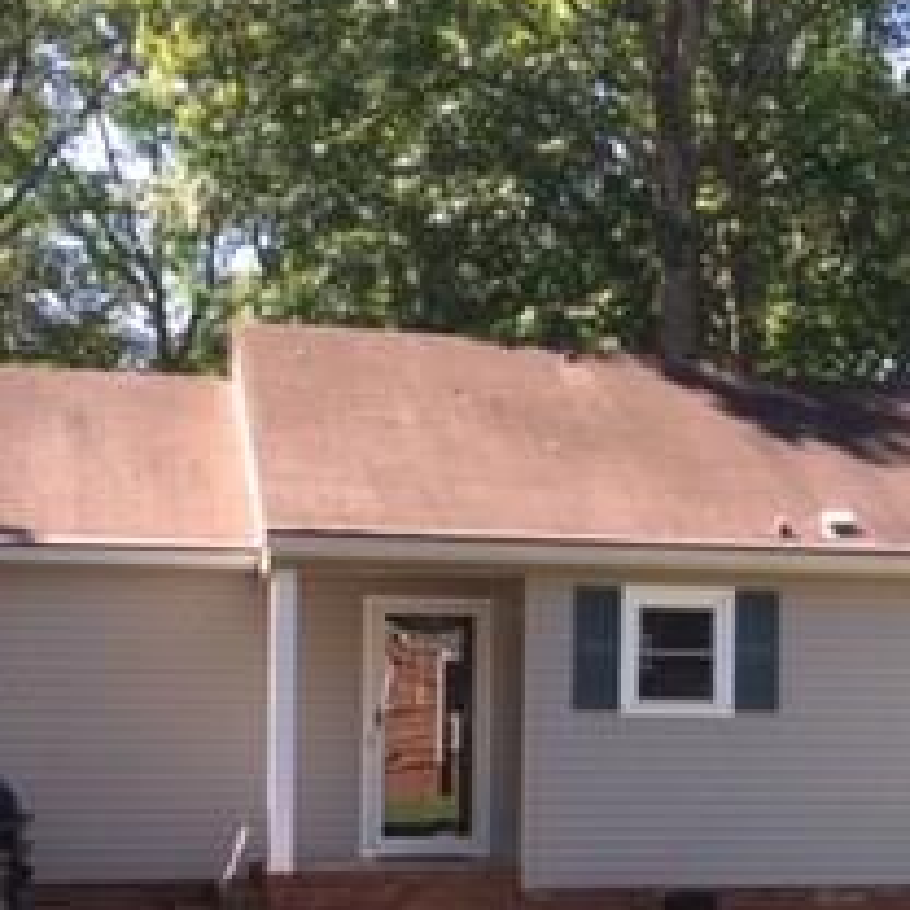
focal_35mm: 79
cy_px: 704
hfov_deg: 21.5
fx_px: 2350
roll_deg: -0.4
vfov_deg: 21.7
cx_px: 805
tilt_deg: +2.3
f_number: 2.2
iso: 32
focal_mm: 4.15
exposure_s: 1/223
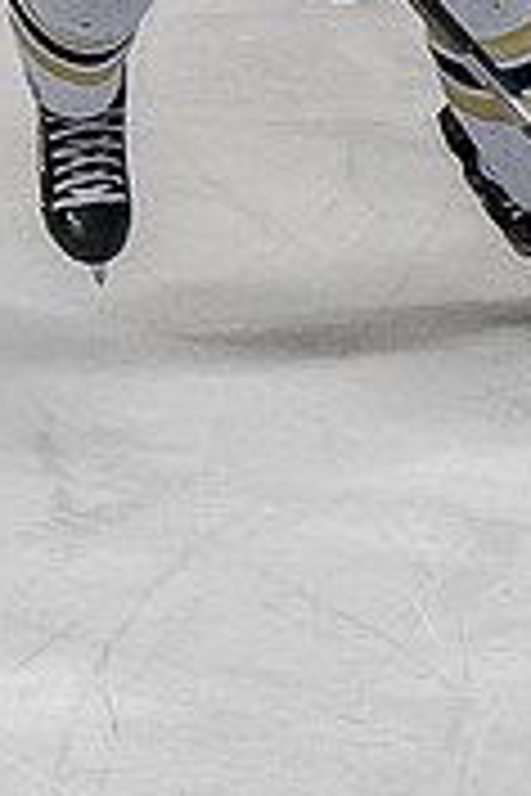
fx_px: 14668
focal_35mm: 663
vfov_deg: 3.1
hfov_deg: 2.1
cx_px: 222
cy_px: -460
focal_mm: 70
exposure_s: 1/800
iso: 1600
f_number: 3.2
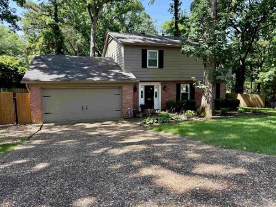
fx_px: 191
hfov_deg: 71.6
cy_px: 104
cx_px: 138
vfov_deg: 56.8
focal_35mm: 24
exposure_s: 1/660
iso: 100
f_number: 1.78
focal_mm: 6.76
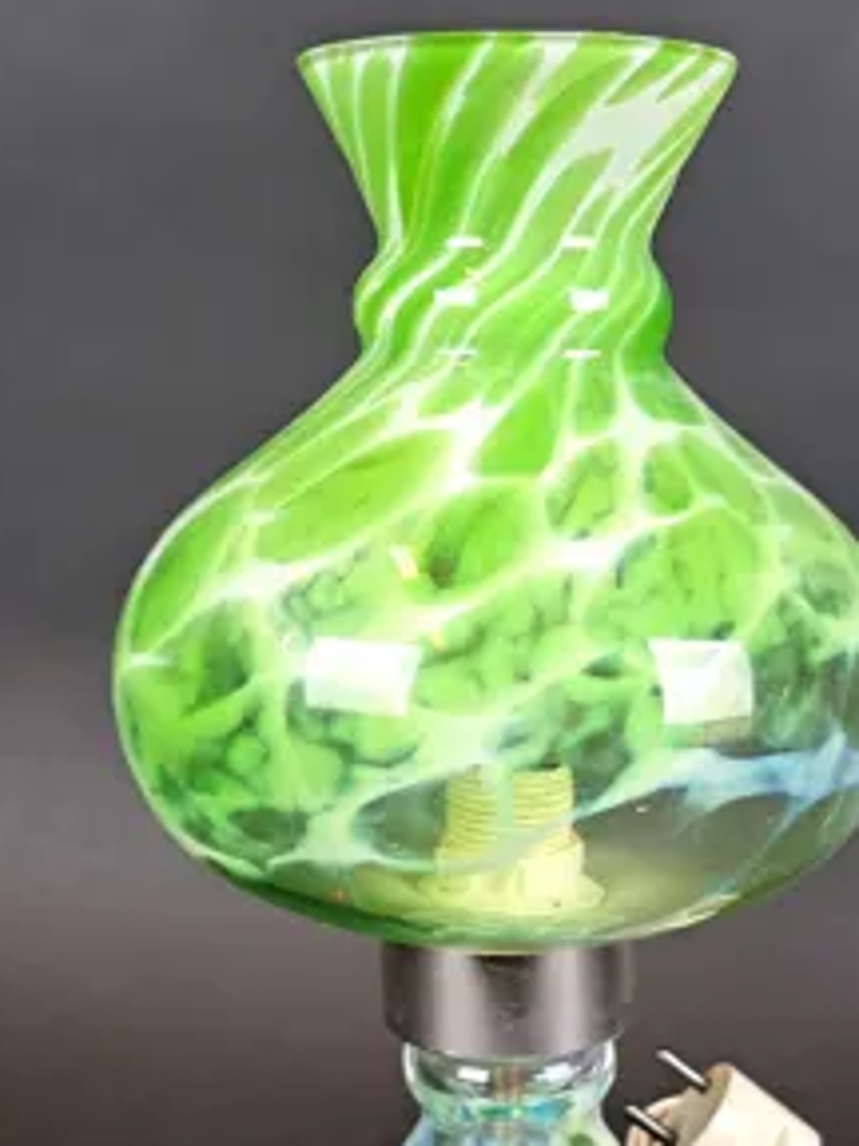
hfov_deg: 29.0
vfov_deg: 37.6
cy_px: 796
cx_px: 517
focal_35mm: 50
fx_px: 1654
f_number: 1.8
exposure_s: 1/50
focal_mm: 5.23
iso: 80
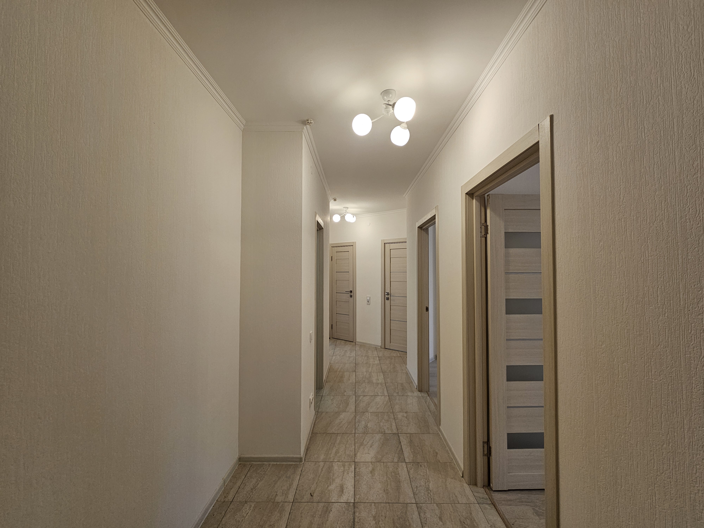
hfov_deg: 106.2
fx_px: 264
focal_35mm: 13
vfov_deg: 89.9
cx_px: 352
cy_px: 264
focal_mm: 2.2
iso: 64
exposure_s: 1/50
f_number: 2.2
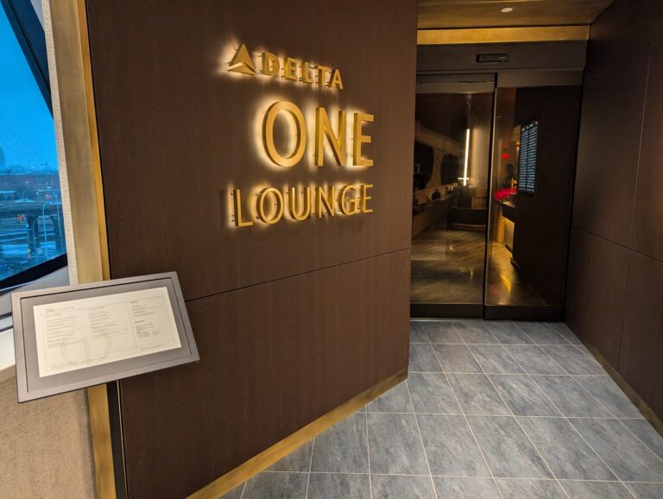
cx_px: 332
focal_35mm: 24
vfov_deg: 56.9
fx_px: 460
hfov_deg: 71.5
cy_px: 250
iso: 95
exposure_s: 1/24
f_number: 1.85
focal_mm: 6.81
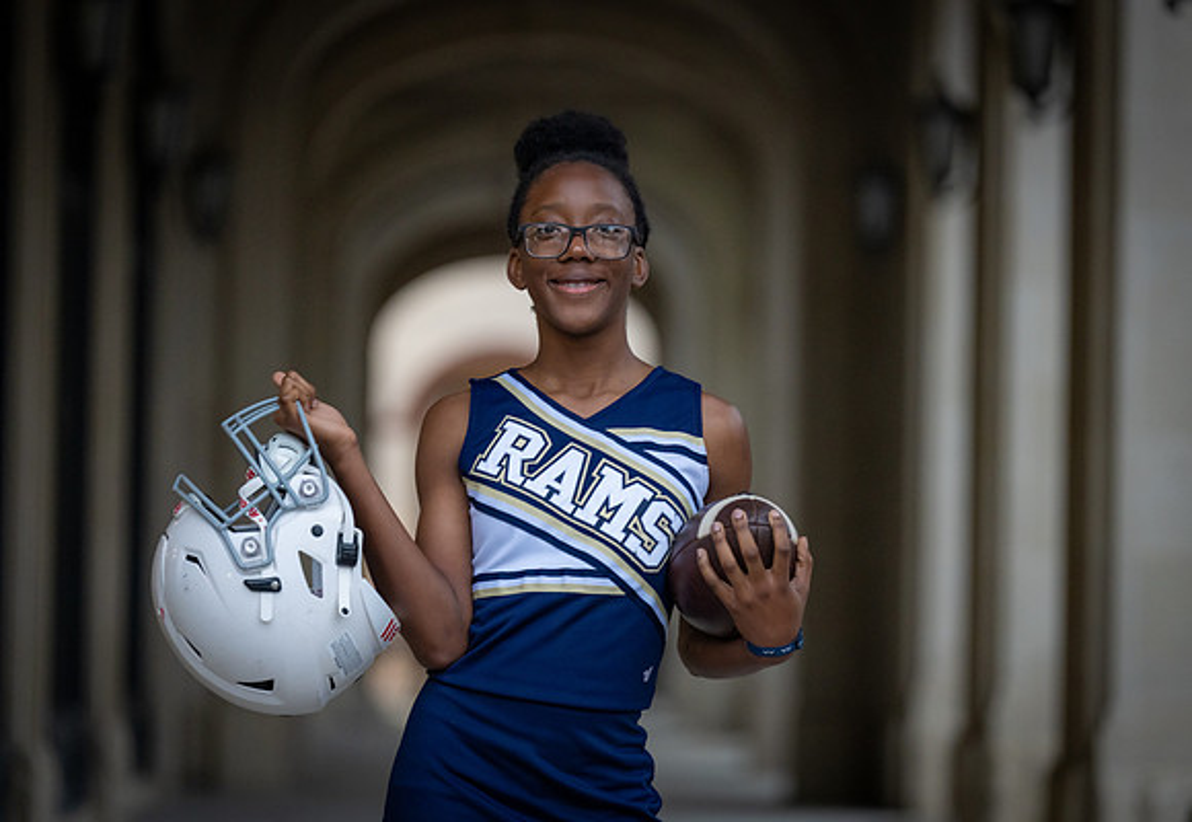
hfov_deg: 12.0
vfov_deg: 8.3
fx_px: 5684
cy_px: 408
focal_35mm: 170
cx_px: 622
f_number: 2.8
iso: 2500
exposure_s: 1/250
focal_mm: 160
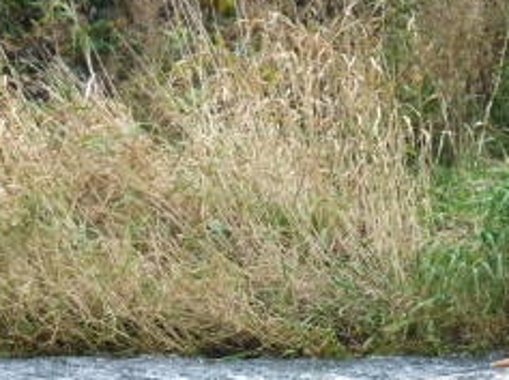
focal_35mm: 647
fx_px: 9499
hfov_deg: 3.1
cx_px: 354
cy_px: 294
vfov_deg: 2.3
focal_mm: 53.2
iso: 400
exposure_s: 1/320
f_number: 3.7
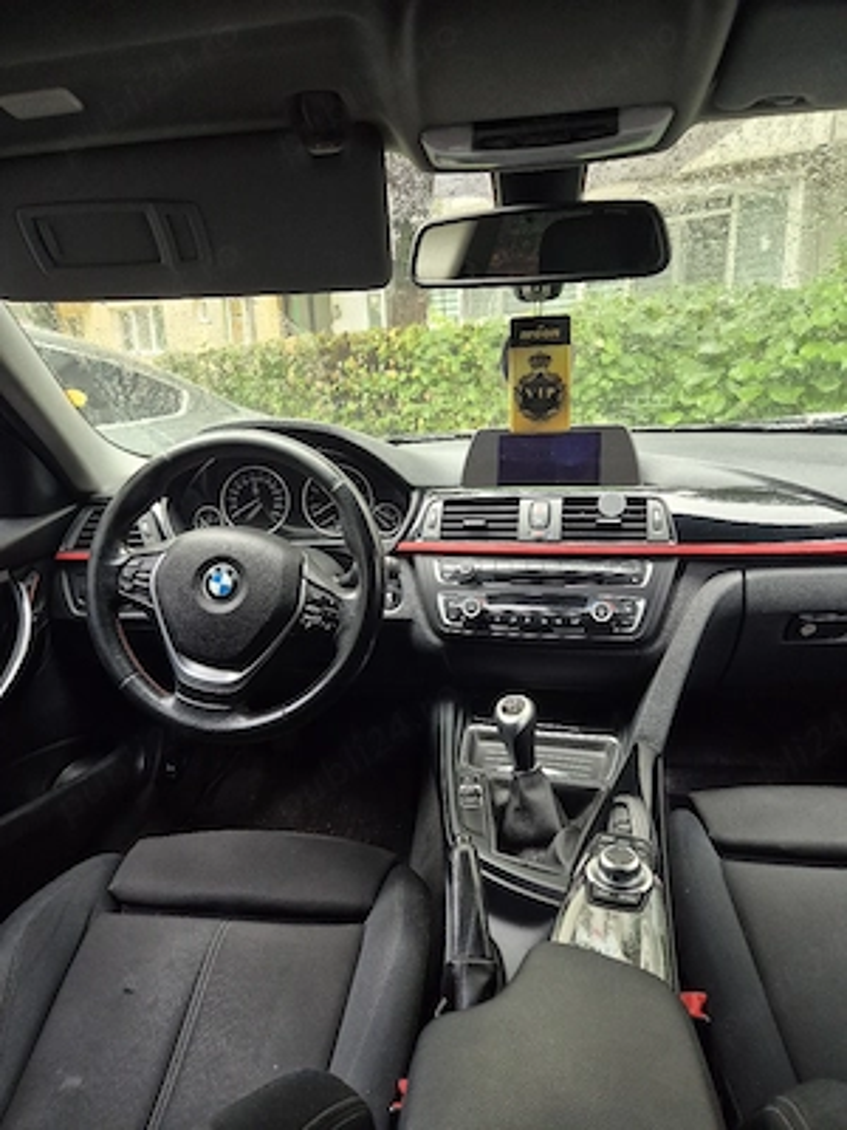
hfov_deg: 58.9
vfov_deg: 73.9
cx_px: 424
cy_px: 565
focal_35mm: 23
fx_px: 750
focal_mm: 5.4
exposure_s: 1/100
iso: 320
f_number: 1.8
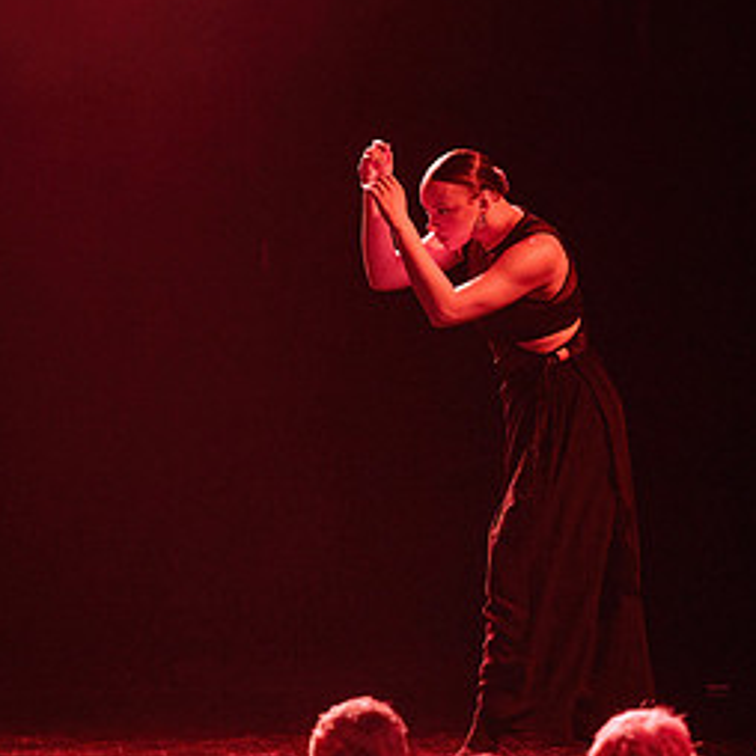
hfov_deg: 7.5
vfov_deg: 7.5
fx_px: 5757
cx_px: 256
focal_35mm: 233
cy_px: 504
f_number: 2.8
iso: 2500
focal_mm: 116
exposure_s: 1/160
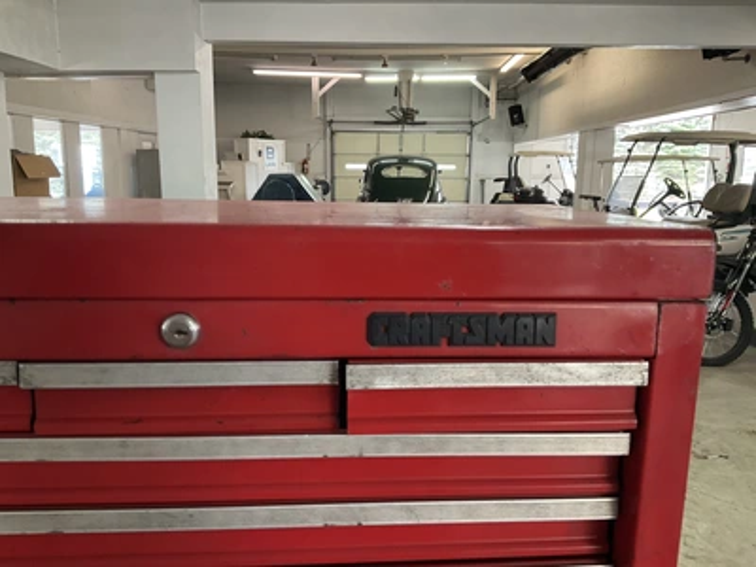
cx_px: 378
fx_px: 633
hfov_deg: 61.7
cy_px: 284
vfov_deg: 48.2
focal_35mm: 29
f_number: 1.8
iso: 125
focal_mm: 3
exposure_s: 1/60
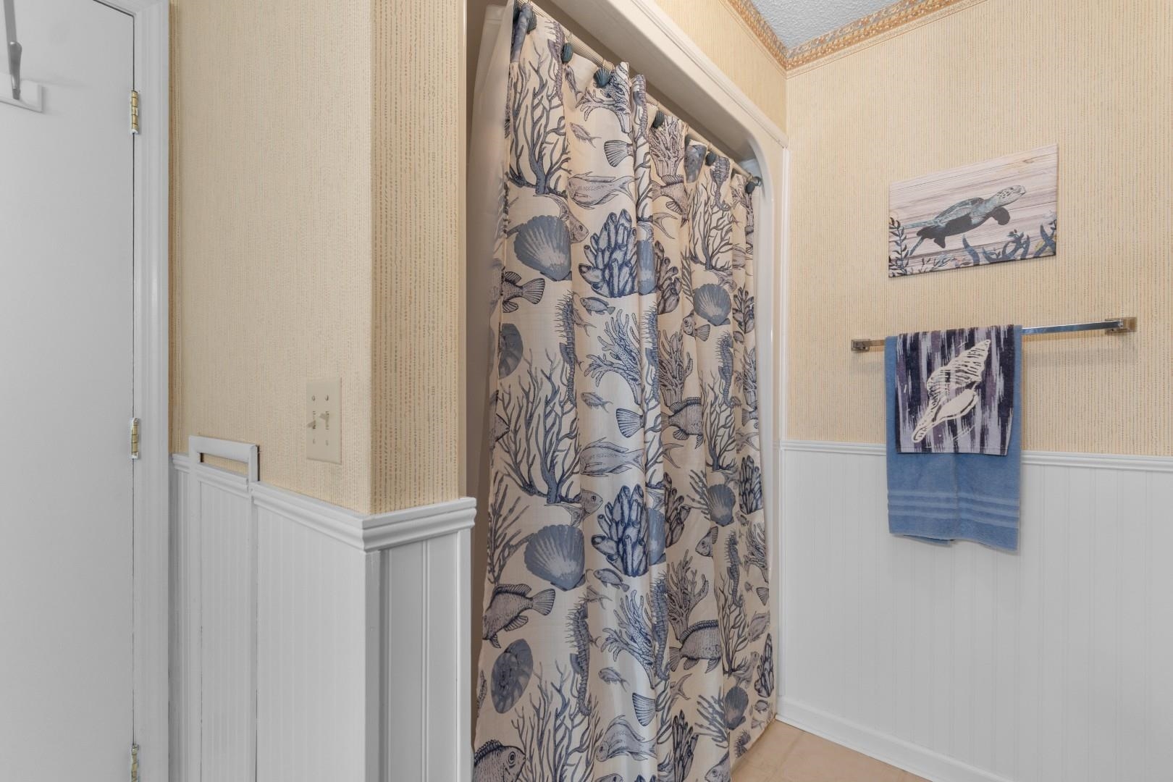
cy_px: 391
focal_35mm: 15
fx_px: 489
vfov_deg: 77.3
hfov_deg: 100.4
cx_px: 586
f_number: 4.5
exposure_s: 1/8
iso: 100
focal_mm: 10
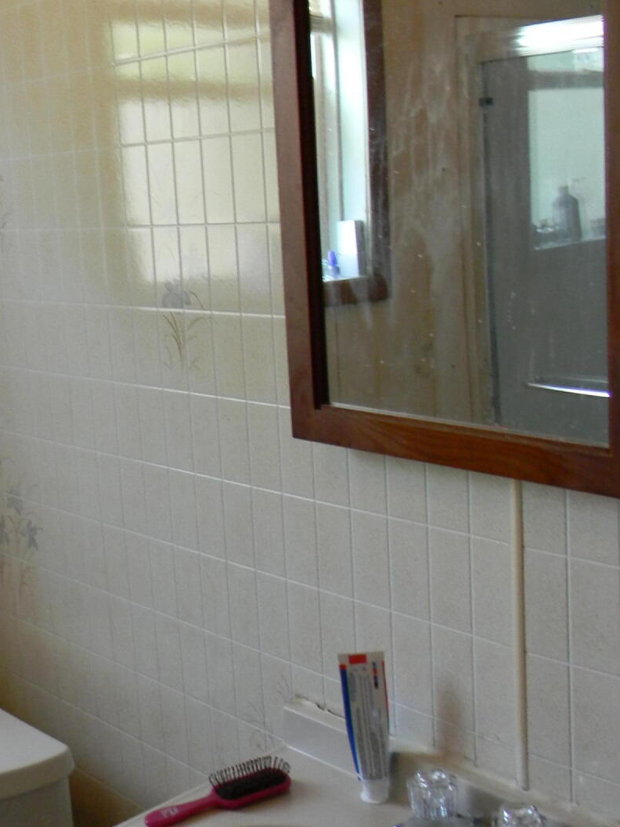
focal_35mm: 53
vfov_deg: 36.1
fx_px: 1266
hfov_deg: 26.4
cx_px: 43
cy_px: 351
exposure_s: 1/30
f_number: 3.5
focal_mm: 5
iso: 238
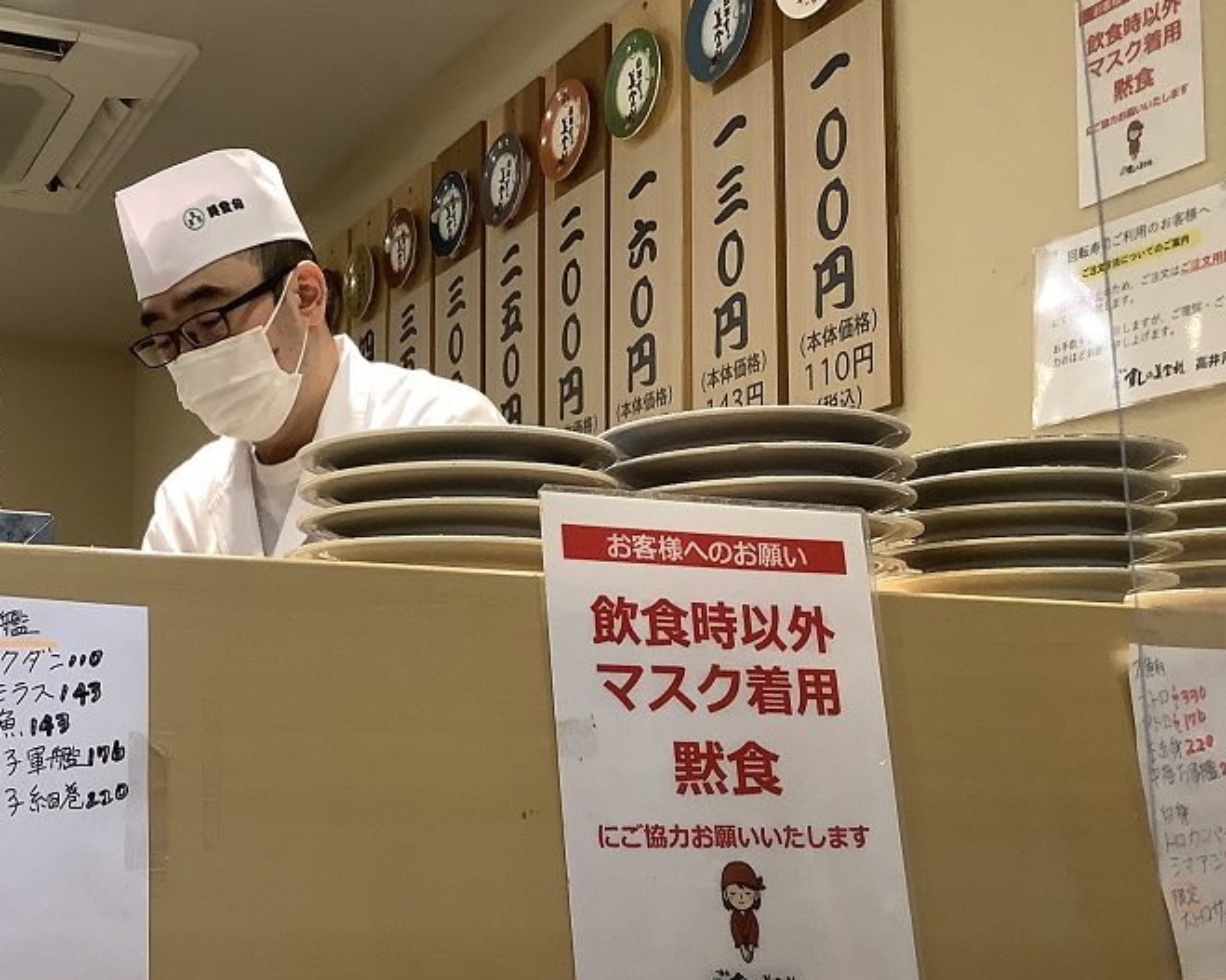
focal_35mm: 45
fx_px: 1633
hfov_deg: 40.2
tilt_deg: +5.5
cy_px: 615
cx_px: 335
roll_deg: -0.1
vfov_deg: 33.3
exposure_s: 1/50
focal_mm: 3.3
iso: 125
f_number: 2.4
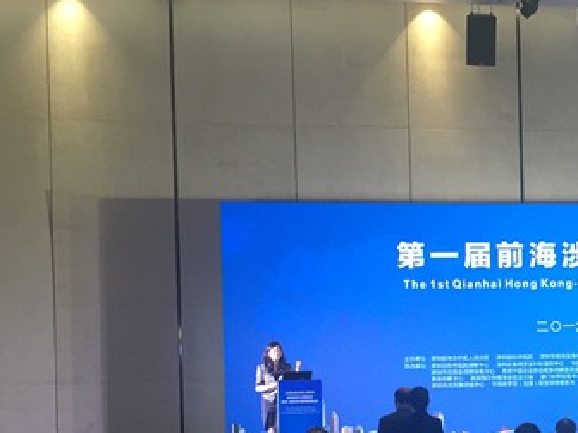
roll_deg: -0.7
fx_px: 1152
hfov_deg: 26.6
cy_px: 393
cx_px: 587
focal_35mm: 69
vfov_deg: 20.8
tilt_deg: -1.0
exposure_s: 1/30
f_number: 2.2
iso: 80
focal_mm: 4.15
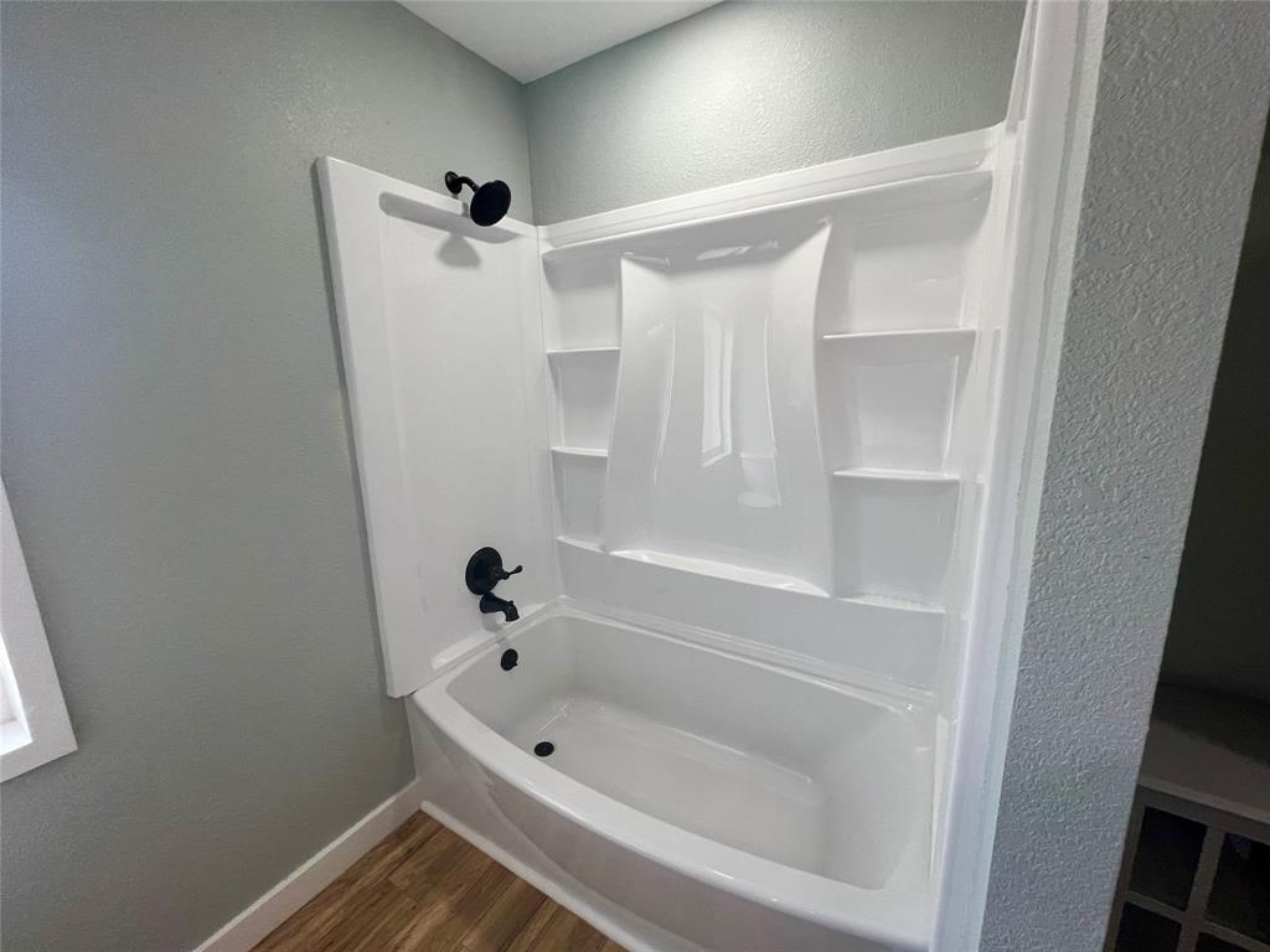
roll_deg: +1.3
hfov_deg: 106.2
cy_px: 476
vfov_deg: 89.9
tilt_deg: -9.1
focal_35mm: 13
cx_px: 635
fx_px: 477
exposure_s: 1/120
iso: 100
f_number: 1.8
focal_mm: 1.57
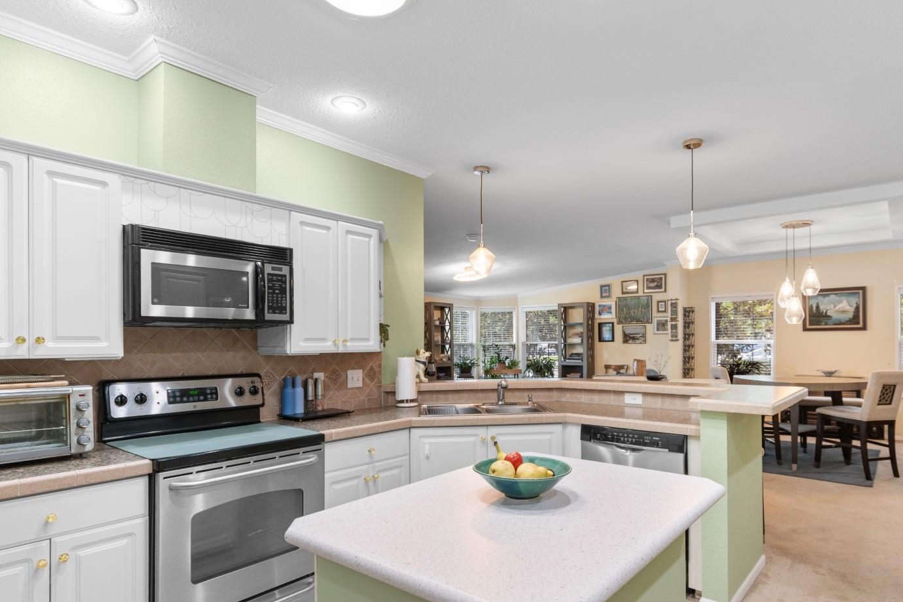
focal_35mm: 21
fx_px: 527
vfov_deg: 59.2
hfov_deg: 81.2
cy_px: 345
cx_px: 471
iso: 100
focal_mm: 12
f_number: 4.8
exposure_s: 1/3
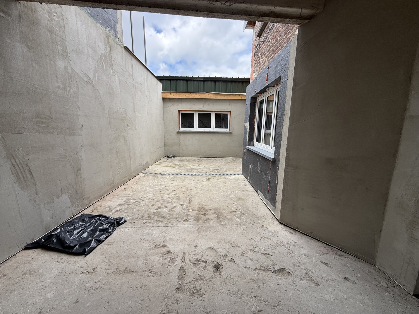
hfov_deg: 102.1
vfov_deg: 85.7
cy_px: 157
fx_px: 169
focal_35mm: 14
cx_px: 210
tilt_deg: -9.3
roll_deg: -0.8
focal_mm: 2.22
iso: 50
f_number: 2.2
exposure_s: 1/265
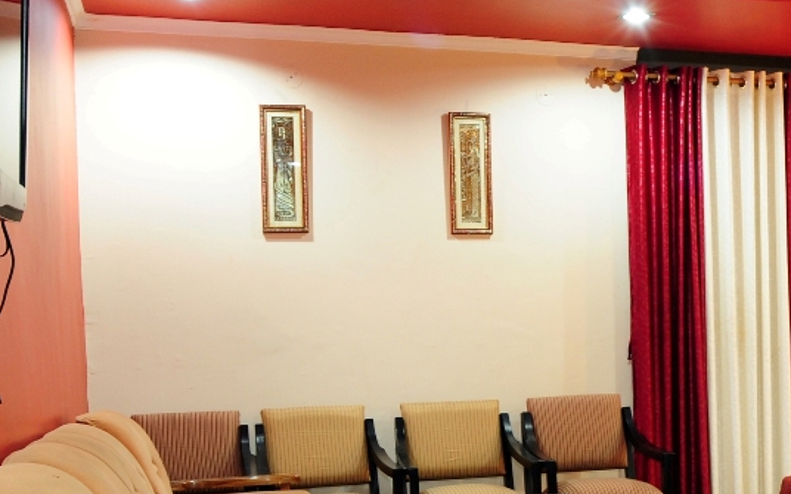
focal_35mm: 66
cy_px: 452
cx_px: 789
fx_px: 1423
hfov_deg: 29.1
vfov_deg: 19.3
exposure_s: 3
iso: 200
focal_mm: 18
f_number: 9
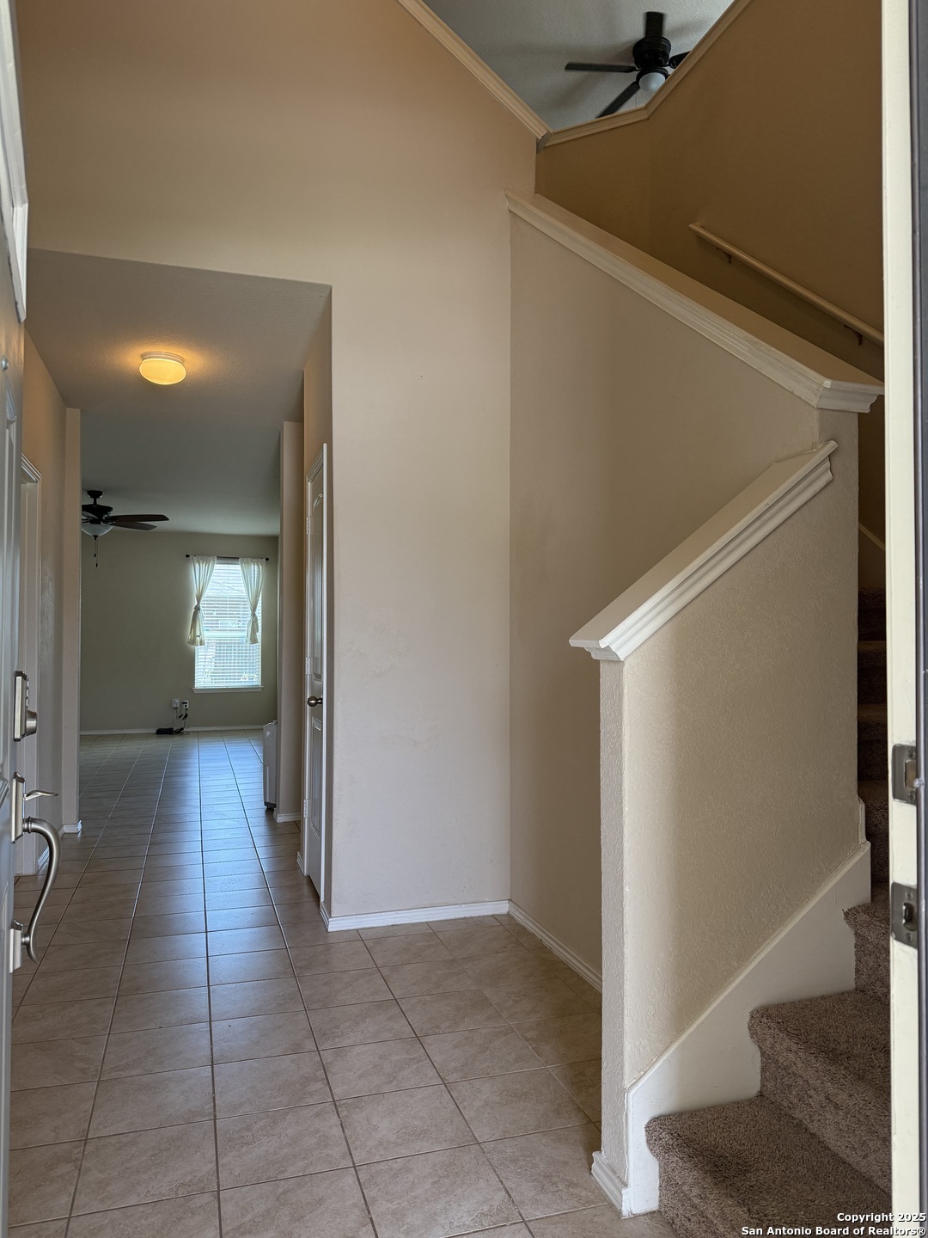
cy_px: 619
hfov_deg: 56.8
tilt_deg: +1.9
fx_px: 858
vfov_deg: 71.6
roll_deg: -0.4
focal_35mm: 24
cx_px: 464
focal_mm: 6.76
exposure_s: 1/230
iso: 200
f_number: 1.78
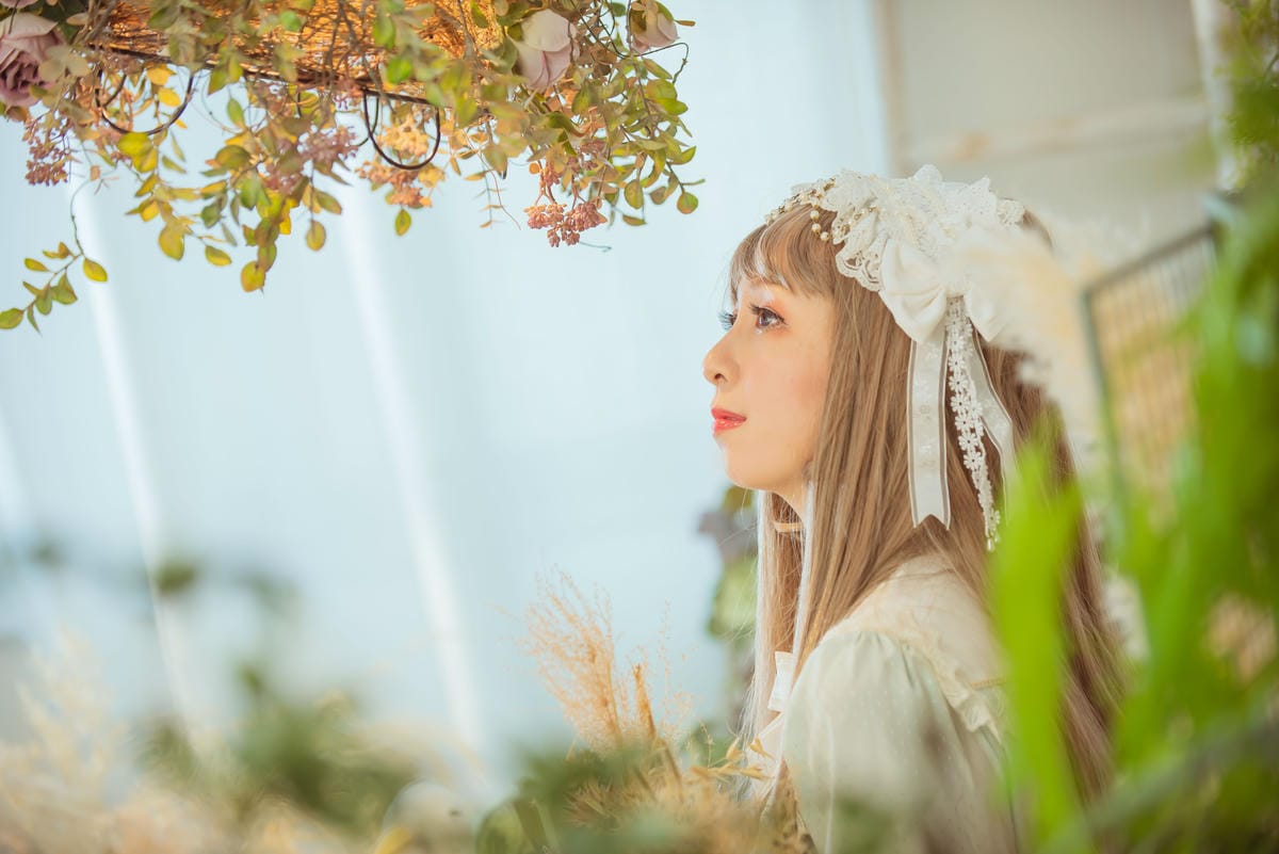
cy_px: 427
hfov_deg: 17.6
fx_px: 4122
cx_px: 640
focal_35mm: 116
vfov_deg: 11.8
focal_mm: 116
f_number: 2.8
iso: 200
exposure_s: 1/160
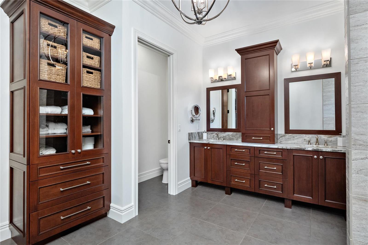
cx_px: 184
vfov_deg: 67.4
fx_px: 184
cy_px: 122
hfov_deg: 90.0
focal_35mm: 18
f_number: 11
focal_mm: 9
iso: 400
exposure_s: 1/40
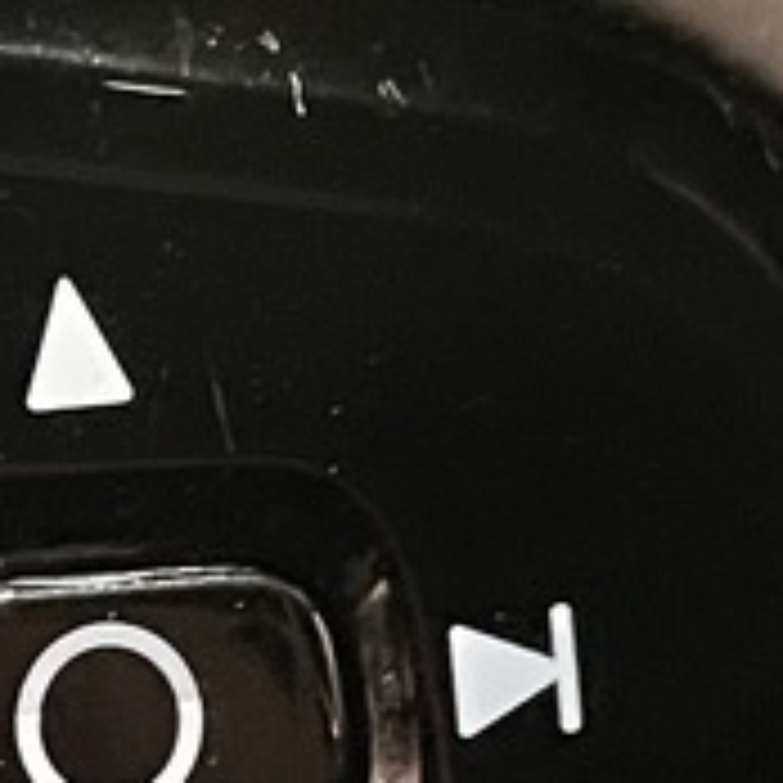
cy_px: 630
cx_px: -238
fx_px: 4862
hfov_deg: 9.1
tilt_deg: -23.2
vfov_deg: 9.2
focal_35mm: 190
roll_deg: -1.3
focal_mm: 4.2
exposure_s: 1/30
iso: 1000
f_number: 1.6
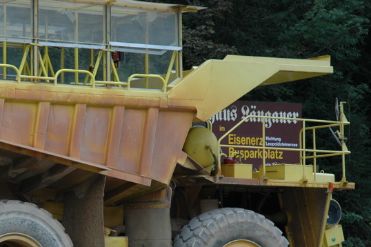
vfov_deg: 8.0
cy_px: 158
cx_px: 42
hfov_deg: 11.9
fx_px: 1761
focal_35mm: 171
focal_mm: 60
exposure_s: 1/250
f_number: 4.5
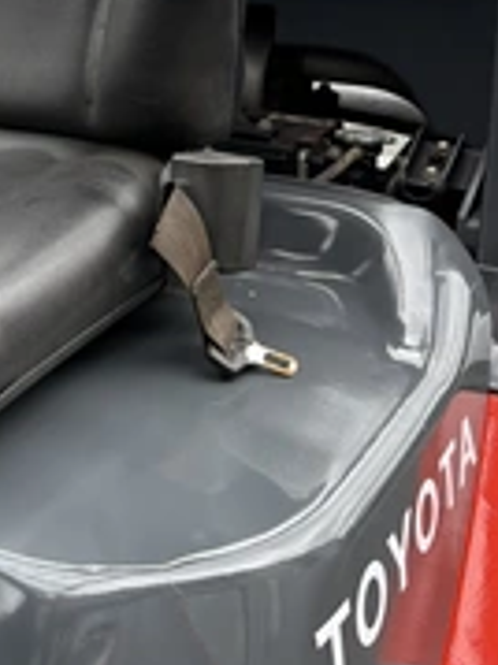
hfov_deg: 24.1
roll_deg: -1.5
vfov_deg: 32.0
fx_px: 1114
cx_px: 4
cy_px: 93
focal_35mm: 58
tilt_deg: -13.6
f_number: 1.6
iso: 64
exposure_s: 1/447
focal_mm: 5.96
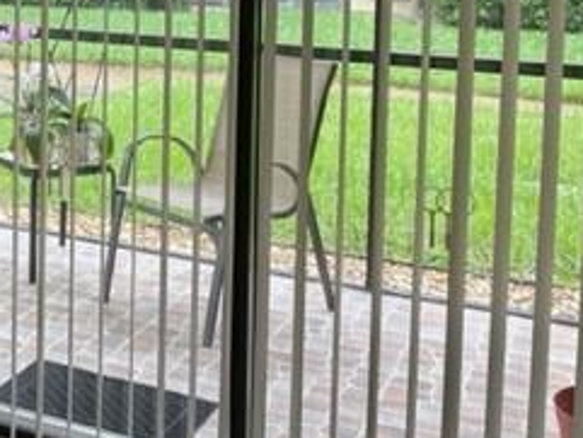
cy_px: 2
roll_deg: -0.5
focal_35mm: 69
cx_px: -48
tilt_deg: -5.2
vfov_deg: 20.7
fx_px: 1163
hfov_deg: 26.1
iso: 50
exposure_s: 1/120
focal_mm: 4.2
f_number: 1.6
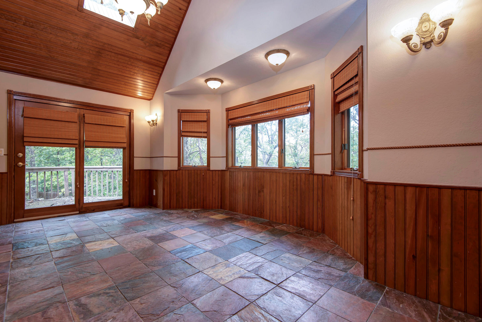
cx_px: 241
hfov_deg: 96.7
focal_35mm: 16
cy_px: 161
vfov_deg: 73.8
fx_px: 214
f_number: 6.3
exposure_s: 1/15
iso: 250
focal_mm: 16
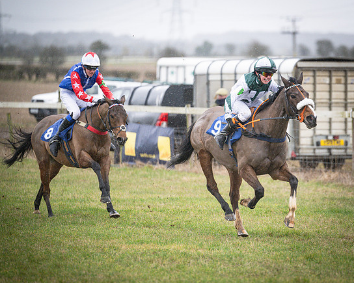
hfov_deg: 7.1
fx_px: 2839
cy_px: 142
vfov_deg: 5.7
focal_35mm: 271
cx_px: 244
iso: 1250
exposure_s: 1/1000
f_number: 2.8
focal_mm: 200
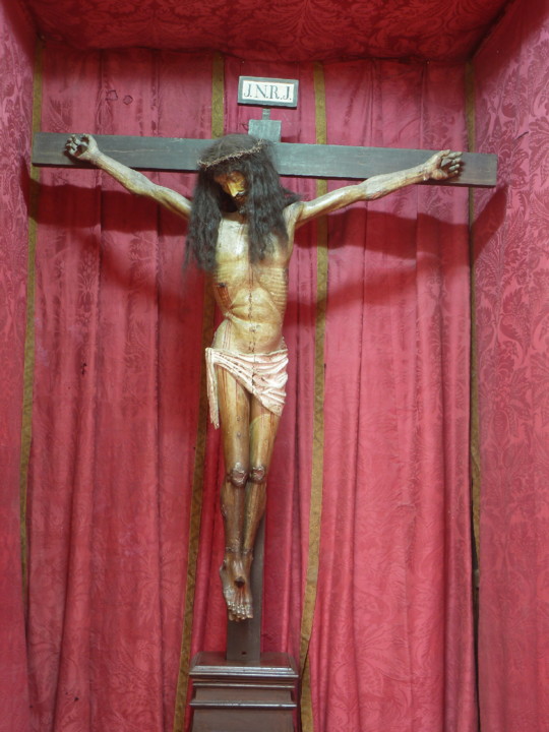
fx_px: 1100
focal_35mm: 52
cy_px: 366
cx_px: 274
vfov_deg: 36.8
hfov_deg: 28.0
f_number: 3.8
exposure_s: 5
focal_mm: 8.5
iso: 80
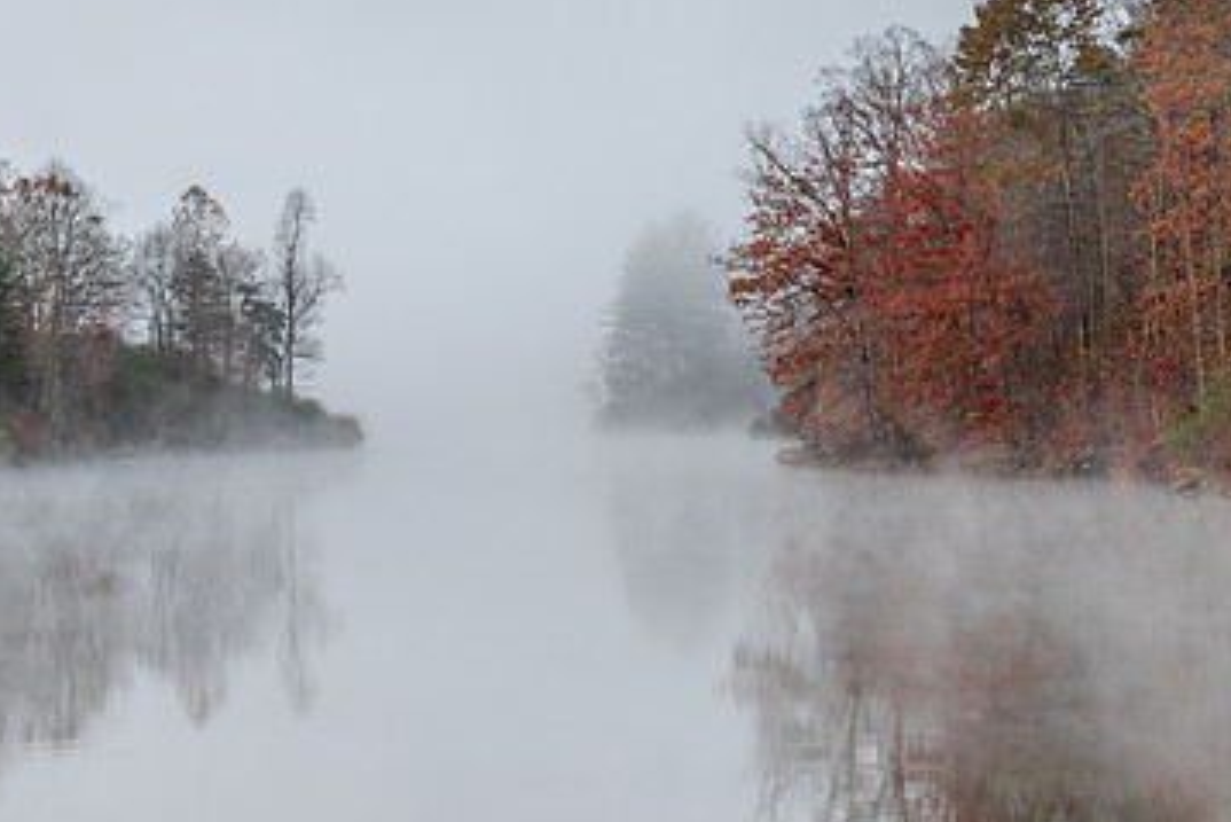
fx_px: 3729
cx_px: 605
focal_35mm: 109
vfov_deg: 12.6
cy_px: 363
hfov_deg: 18.7
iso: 100
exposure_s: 1/10
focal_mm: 62
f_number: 11
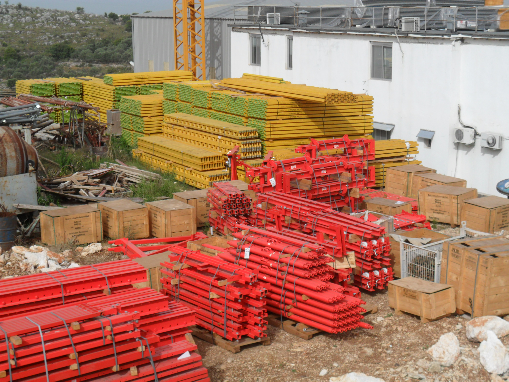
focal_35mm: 65
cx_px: 254
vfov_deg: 22.6
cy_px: 191
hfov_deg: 29.8
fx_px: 956
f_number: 10.5
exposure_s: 1/180
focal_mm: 11.7
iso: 80
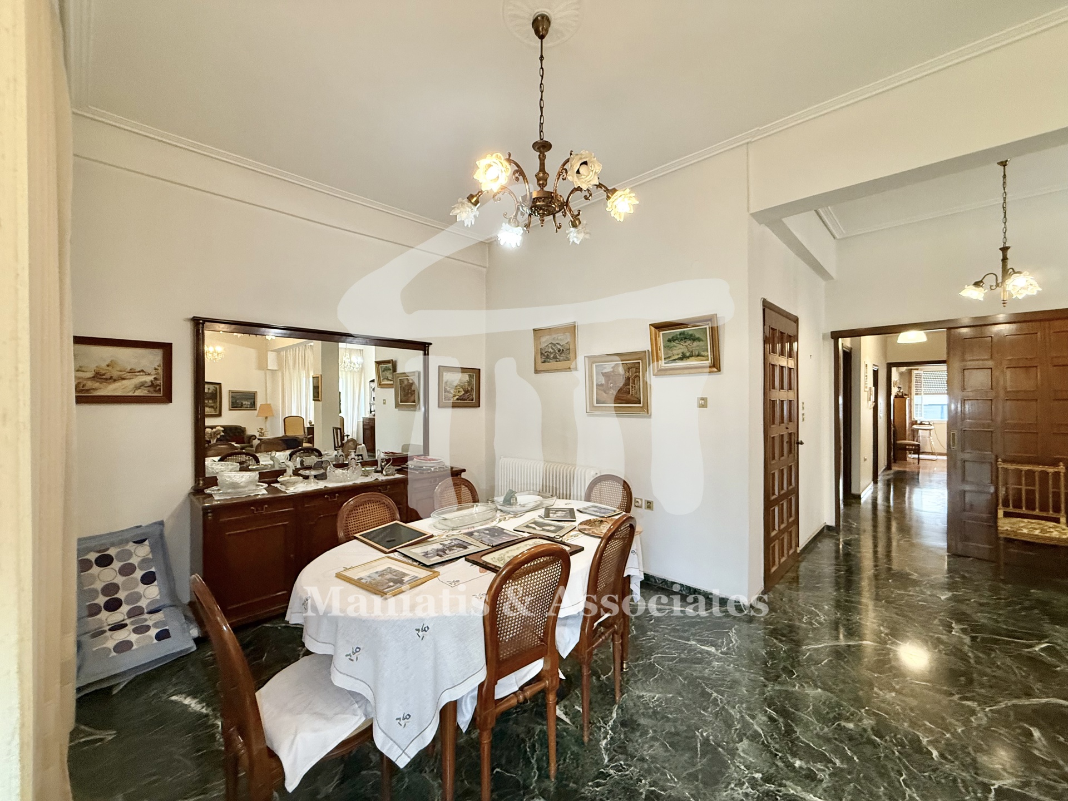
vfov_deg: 85.7
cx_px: 534
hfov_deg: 102.1
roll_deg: -0.9
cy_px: 400
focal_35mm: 14
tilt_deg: -0.3
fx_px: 432
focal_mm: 2.22
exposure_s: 1/50
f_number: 2.2
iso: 400
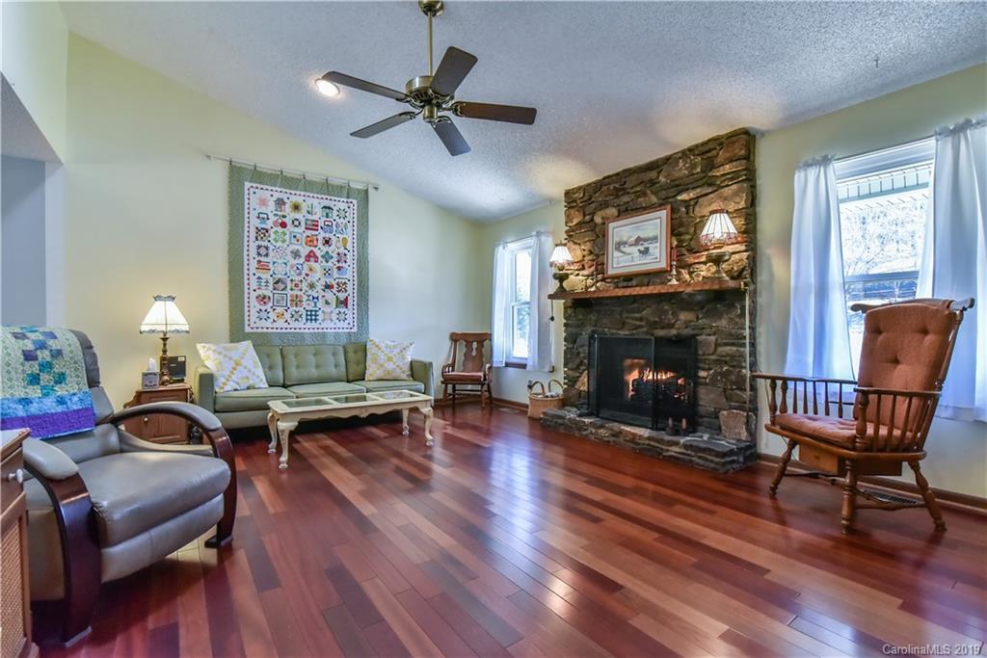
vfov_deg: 73.8
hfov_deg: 96.7
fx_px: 439
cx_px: 494
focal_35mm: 16
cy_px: 329
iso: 4000
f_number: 10
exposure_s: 1/100
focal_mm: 16
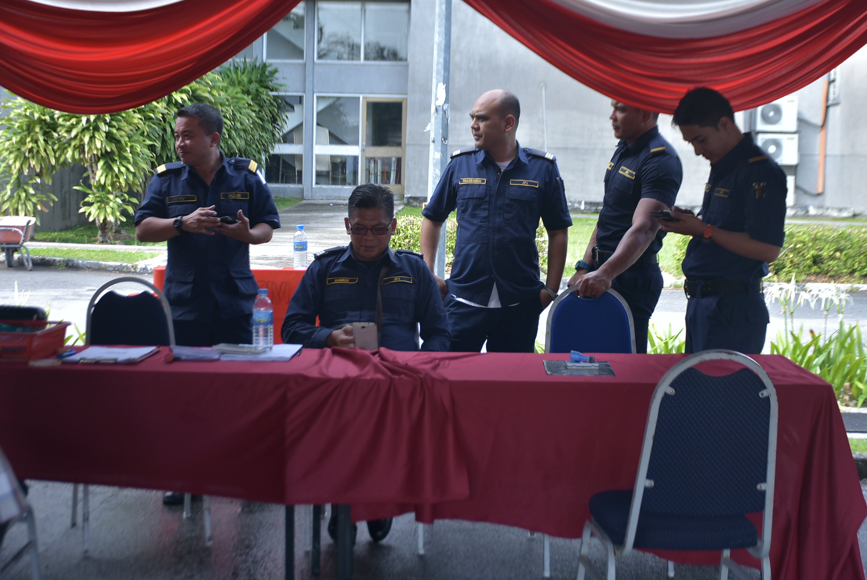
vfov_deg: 23.8
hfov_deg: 35.0
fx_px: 1374
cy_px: 290
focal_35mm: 57
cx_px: 434
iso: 100
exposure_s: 1/160
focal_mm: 38
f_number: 4.2
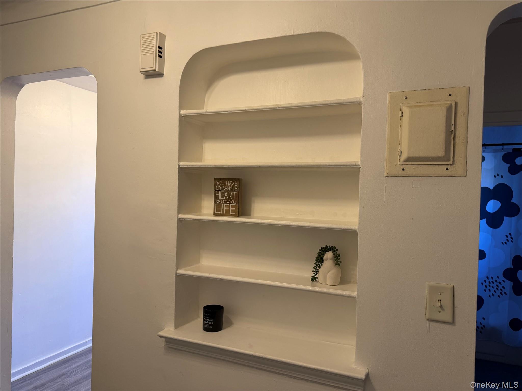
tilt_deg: -1.1
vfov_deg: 56.8
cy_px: 196
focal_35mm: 24
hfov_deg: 71.6
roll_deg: -1.3
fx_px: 362
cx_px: 261
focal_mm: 6.76
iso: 100
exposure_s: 1/60
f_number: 1.78
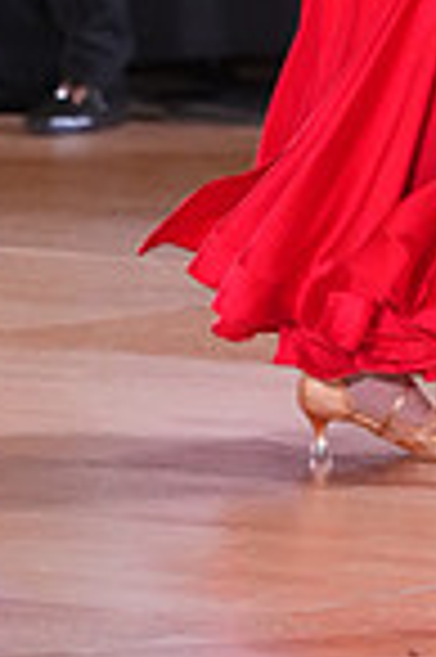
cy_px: -284
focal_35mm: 505
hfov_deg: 2.7
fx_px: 9195
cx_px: 802
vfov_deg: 4.1
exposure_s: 1/250
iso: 3200
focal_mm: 127
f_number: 4
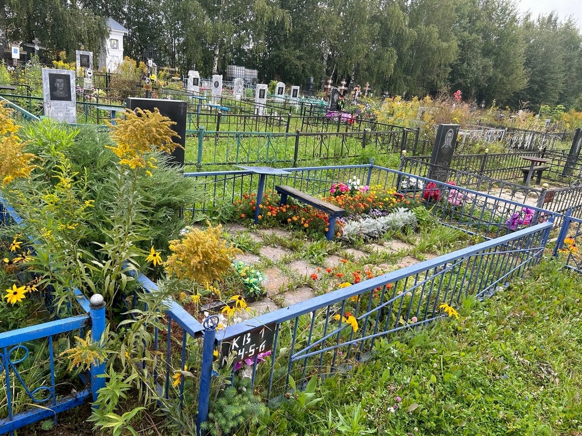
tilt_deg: -12.4
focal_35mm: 26
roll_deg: -4.1
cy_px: 218
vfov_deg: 53.1
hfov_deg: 67.3
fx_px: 437
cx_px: 291
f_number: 1.5
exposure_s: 1/431
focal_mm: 5.7
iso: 50
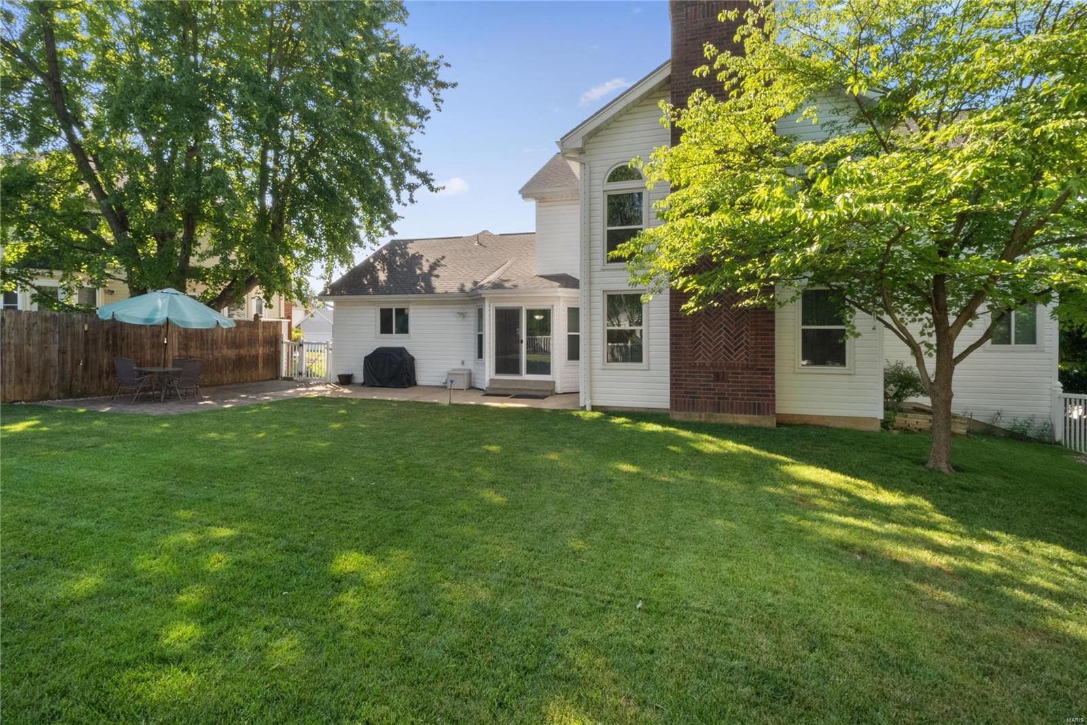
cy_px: 362
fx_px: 483
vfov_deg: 73.7
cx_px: 544
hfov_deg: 96.7
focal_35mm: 16
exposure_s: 1/15
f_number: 22
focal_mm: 8
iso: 400
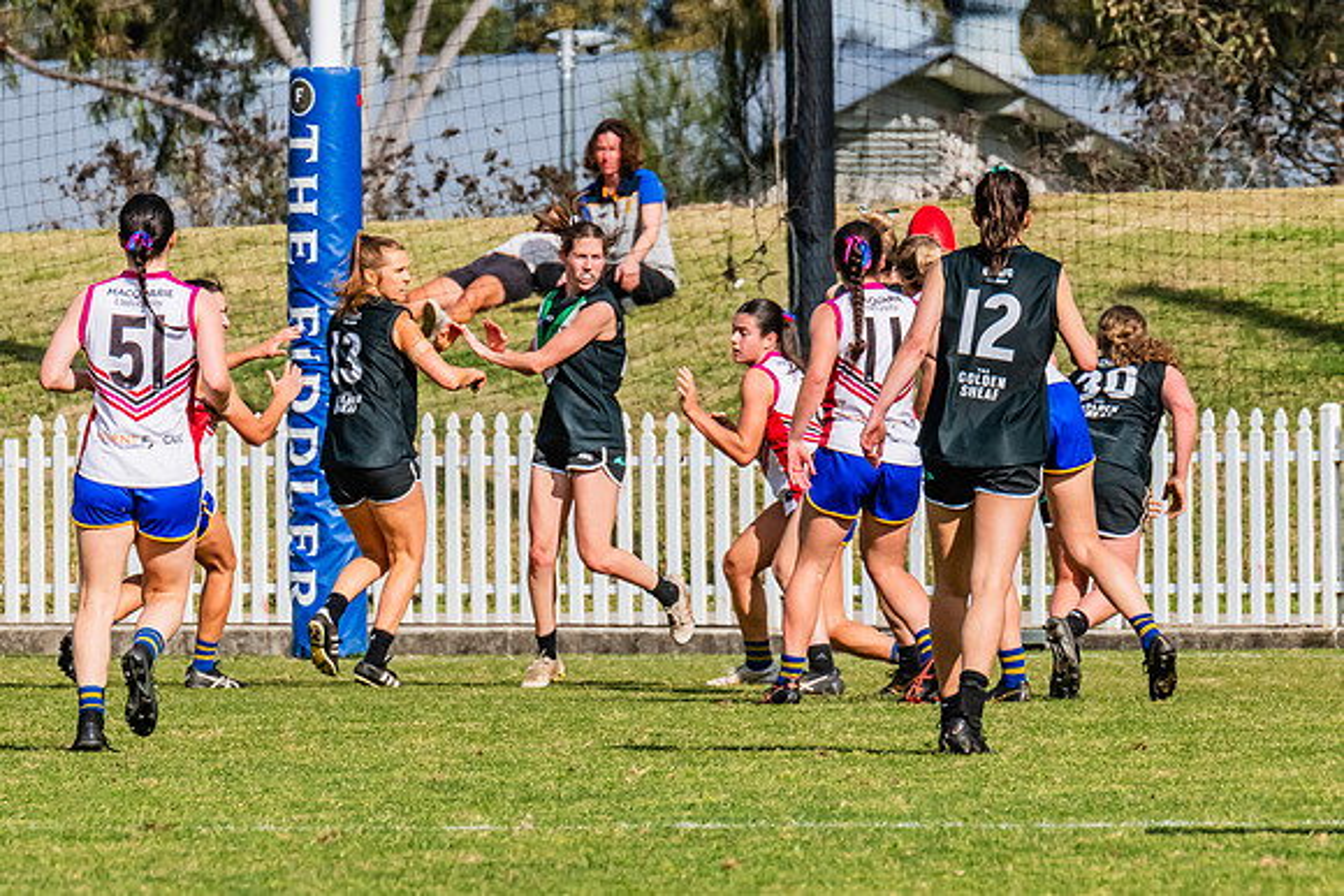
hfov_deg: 2.8
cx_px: 381
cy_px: 430
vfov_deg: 1.9
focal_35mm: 732
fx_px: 27338
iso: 800
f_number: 14
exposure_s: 1/1600
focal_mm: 420
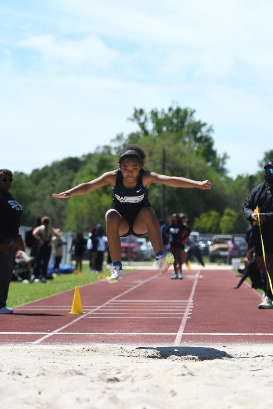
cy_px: 204
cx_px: 136
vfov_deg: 13.0
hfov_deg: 8.7
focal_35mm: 158
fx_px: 1791
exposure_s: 1/1250
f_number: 2.8
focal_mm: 105
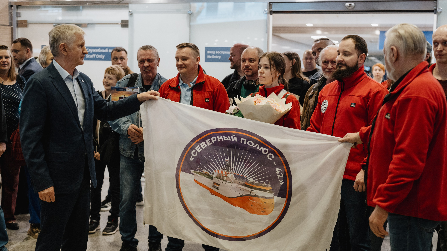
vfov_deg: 22.6
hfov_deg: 39.2
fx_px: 628
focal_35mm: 53
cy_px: 132
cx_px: 225
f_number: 2.5
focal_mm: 50
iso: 2500
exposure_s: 1/250
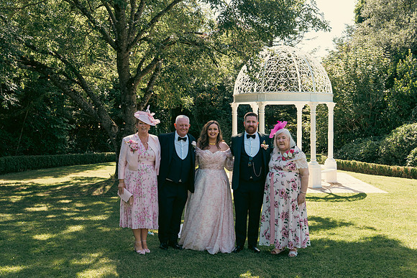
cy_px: 139
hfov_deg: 40.3
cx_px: 208
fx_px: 568
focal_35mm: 49
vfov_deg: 27.5
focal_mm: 49
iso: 320
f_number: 7.1
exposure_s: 1/250
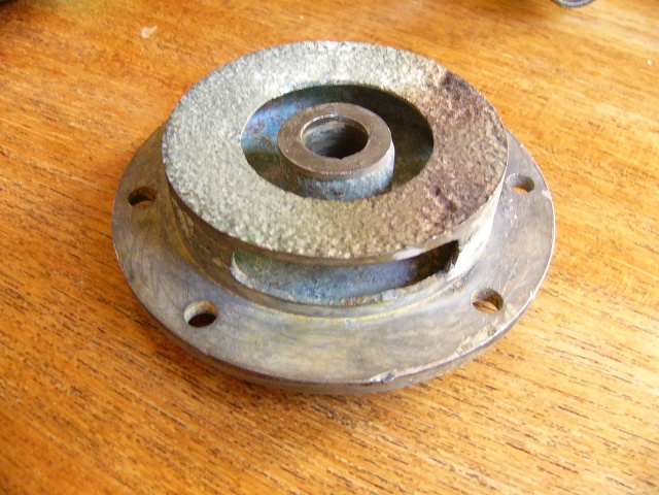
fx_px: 666
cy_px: 248
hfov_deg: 52.6
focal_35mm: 35
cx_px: 330
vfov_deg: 40.7
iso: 200
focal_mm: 4.6
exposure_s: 1/15
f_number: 2.8
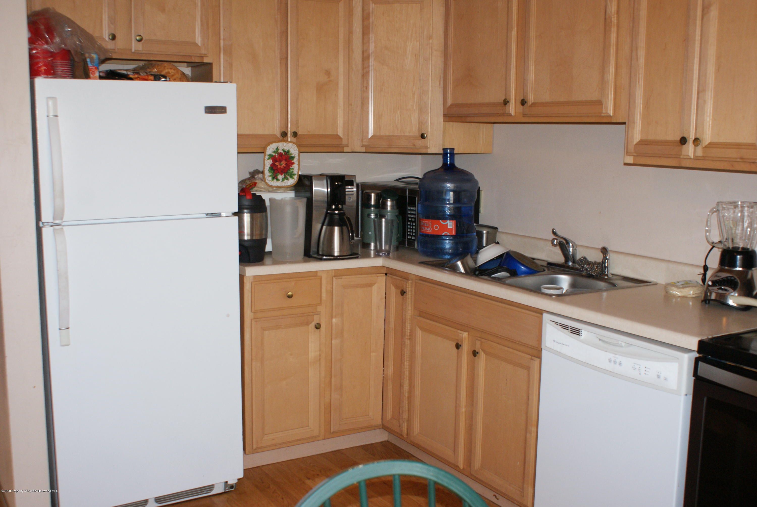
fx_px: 821
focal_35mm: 39
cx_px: 378
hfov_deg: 49.5
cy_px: 254
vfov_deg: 34.3
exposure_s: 1/60
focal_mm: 26
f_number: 5.6
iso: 400
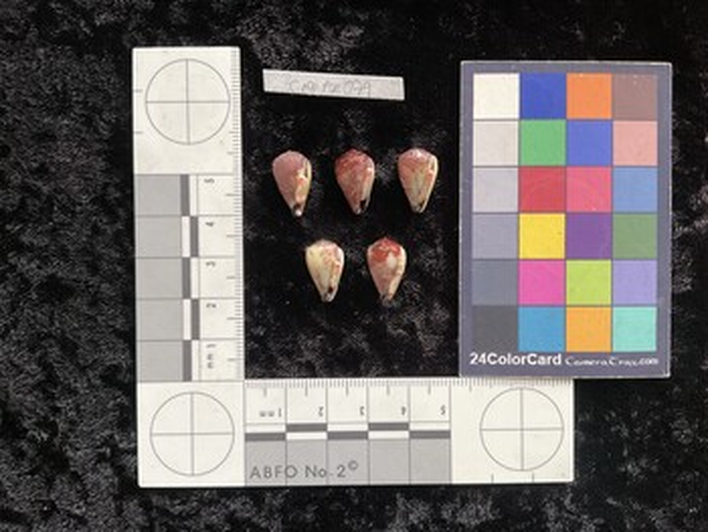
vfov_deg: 48.3
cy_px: 266
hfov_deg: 61.6
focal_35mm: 29
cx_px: 354
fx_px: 594
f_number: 1.8
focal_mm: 3
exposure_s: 1/60
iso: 125
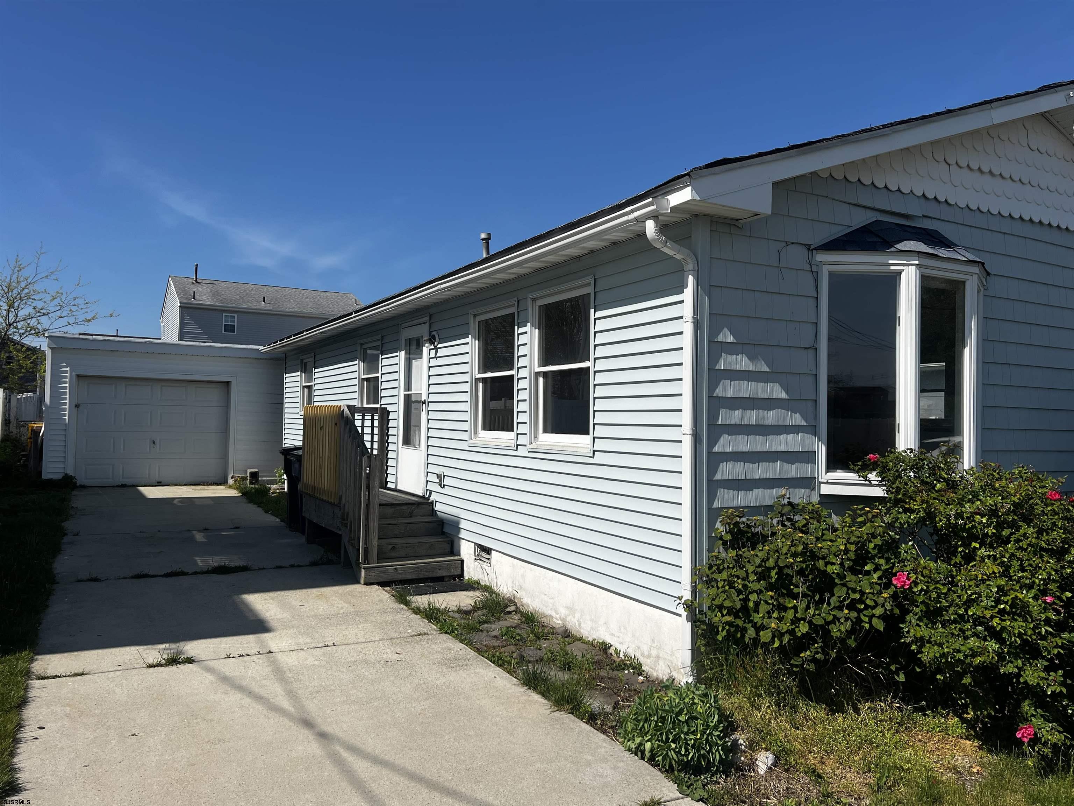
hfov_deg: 67.3
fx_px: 807
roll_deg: -1.4
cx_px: 537
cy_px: 403
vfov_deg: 53.1
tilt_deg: +1.3
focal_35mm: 26
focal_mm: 5.7
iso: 50
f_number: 1.5
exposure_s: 1/8000
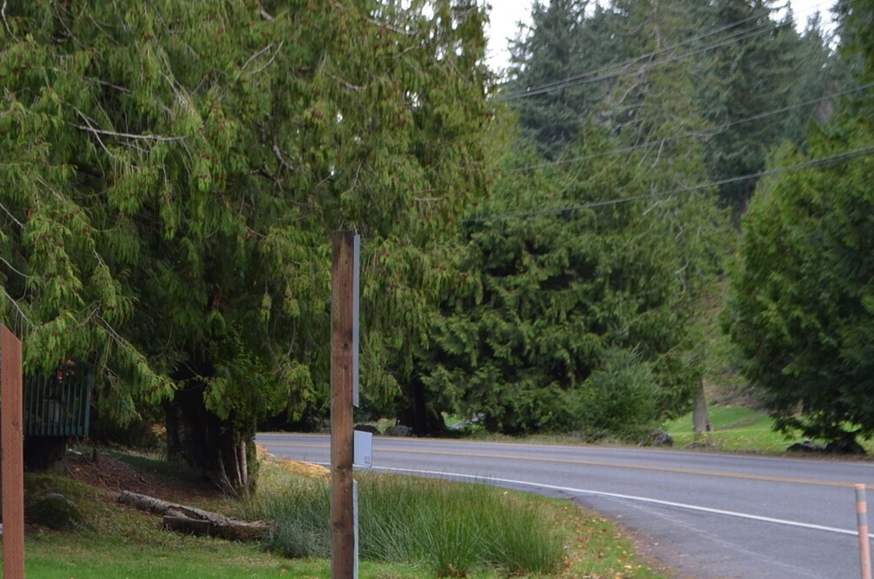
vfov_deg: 12.8
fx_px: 2568
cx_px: 149
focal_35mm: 106
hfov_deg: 19.1
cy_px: 401
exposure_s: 1/125
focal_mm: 42
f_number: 5.6
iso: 220
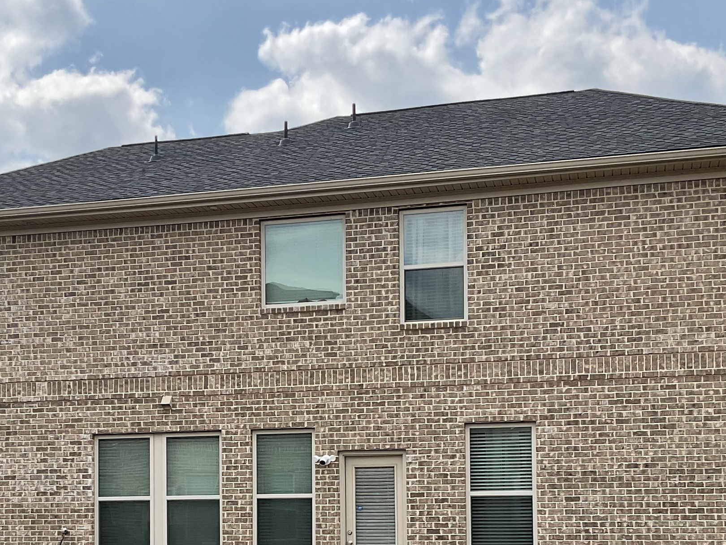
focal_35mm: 55
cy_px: 470
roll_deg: -0.2
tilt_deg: +0.9
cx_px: 315
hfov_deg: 34.9
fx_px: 1154
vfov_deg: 25.9
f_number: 1.8
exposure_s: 1/1534
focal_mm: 3
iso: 16
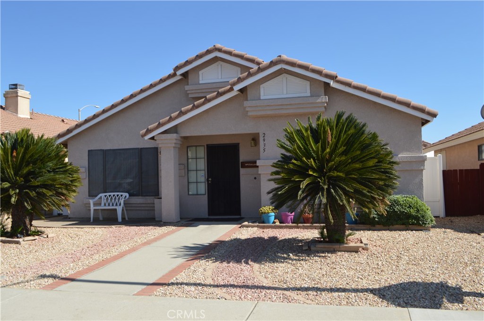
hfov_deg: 62.0
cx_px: 242
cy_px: 160
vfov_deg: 43.5
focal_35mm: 30
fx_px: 403
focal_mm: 20
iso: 100
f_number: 7.1
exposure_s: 1/200
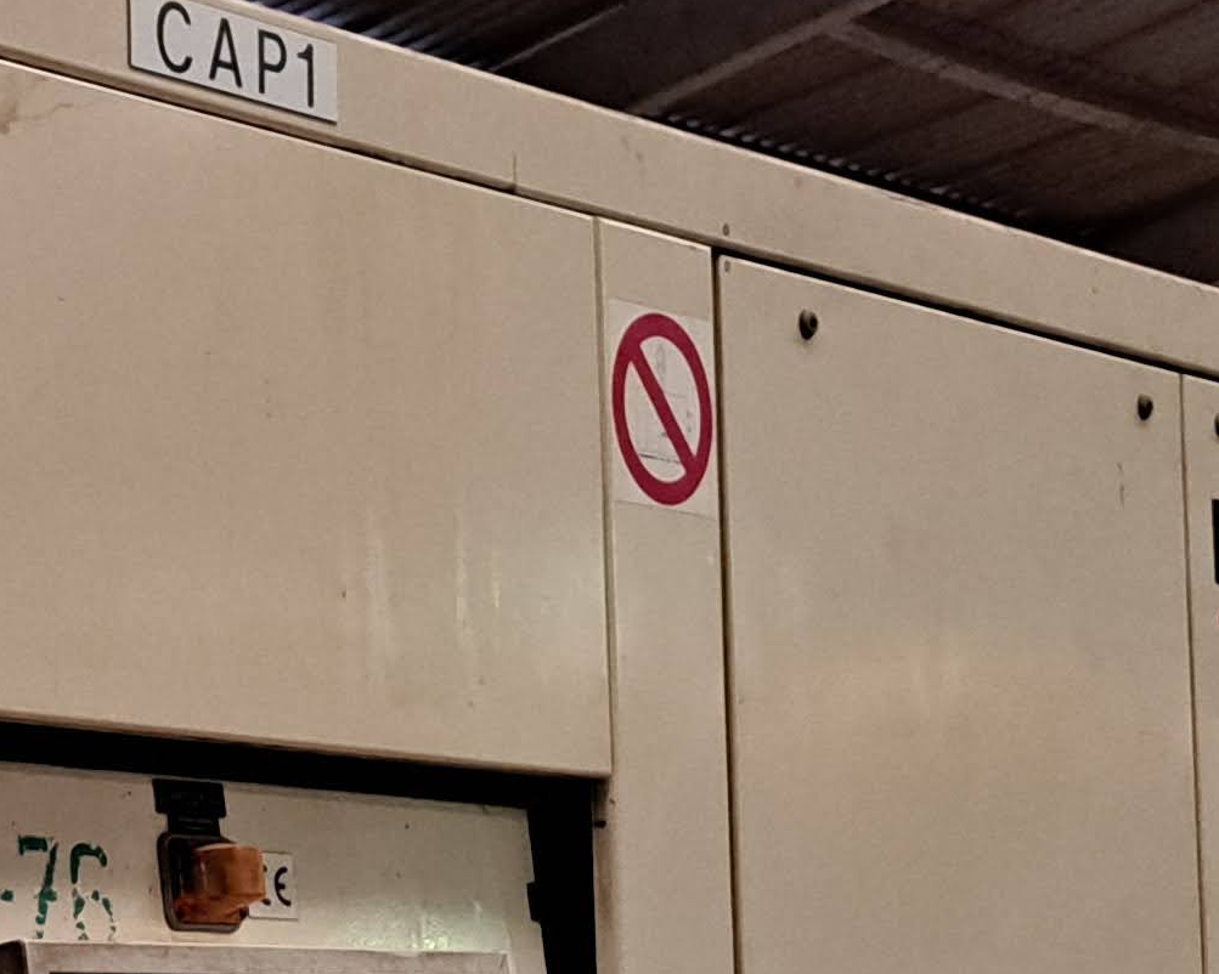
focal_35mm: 108
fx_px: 3896
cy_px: 1314
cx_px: -986
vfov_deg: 13.7
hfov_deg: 15.3
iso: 400
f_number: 1.8
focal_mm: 5.23
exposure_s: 1/33
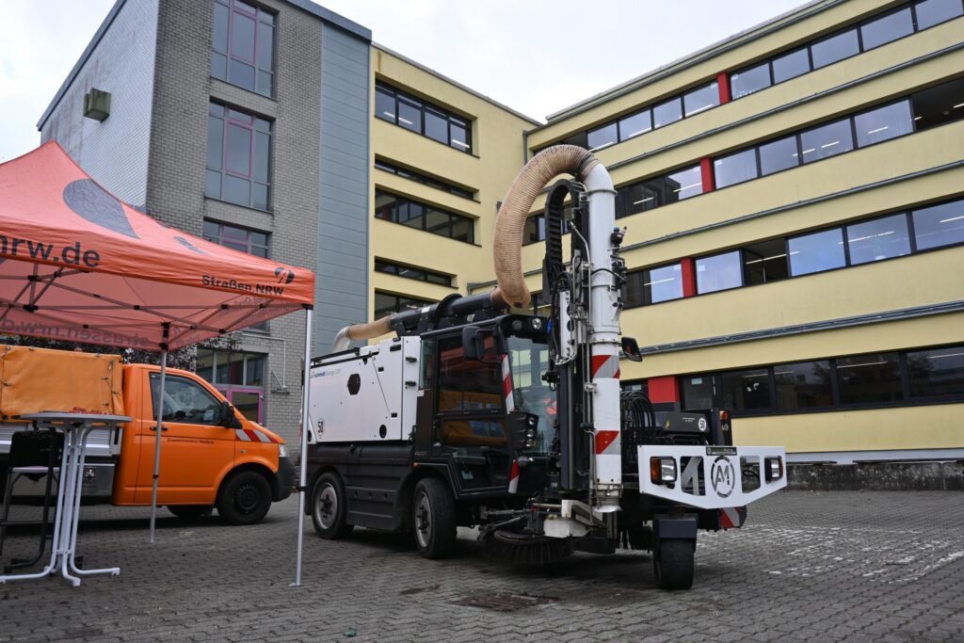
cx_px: 482
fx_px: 763
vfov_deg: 45.7
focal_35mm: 28
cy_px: 322
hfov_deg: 64.5
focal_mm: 19
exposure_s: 1/200
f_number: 4
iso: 110
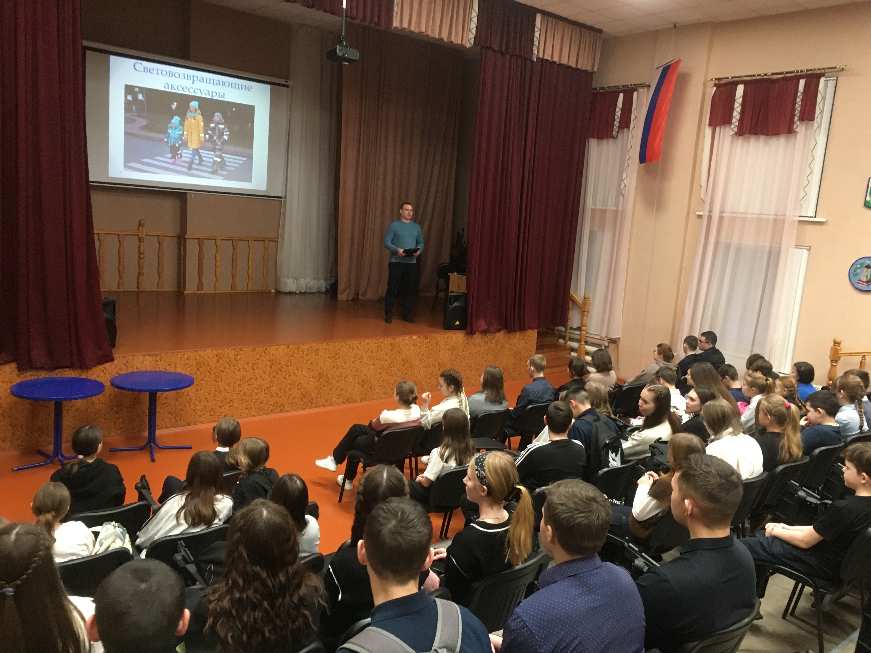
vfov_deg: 48.2
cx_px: 436
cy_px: 326
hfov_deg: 61.7
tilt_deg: -7.4
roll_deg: -3.7
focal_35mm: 29
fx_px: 730
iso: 200
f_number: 2.2
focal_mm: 4.15
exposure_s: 1/20
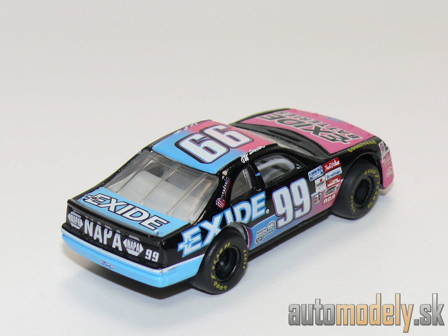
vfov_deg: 13.7
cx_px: 224
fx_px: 1398
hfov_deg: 18.2
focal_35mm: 108
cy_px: 168
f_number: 4
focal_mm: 13.8
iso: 100
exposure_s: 1/30
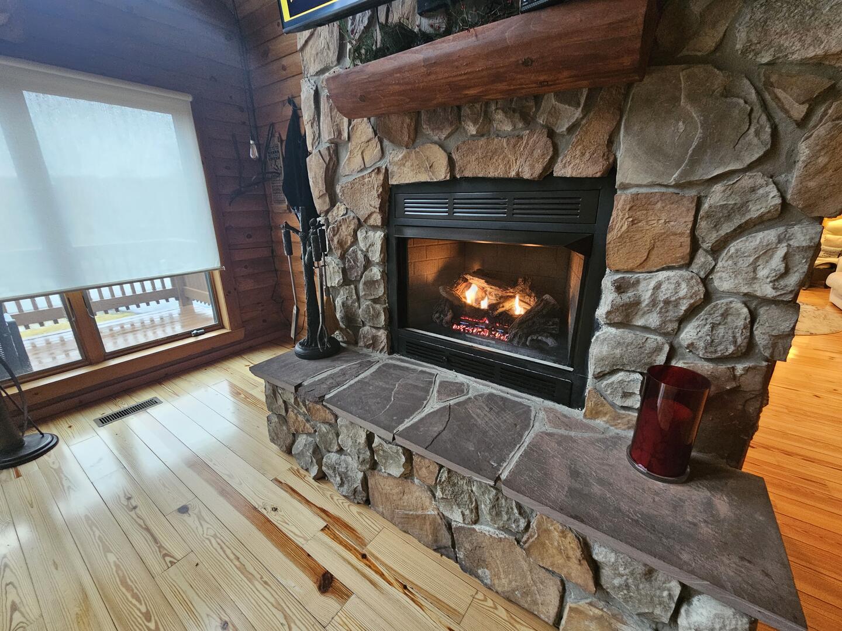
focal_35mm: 13
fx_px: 316
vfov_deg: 89.9
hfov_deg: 106.2
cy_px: 316
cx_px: 421
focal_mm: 2.2
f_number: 2.2
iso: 640
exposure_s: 1/24
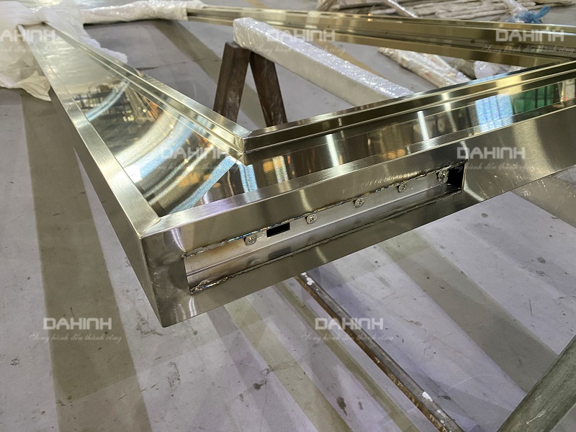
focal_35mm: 26
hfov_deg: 67.3
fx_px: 433
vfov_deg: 53.1
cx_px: 288
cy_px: 216
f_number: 1.8
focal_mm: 4.25
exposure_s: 1/50
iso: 400
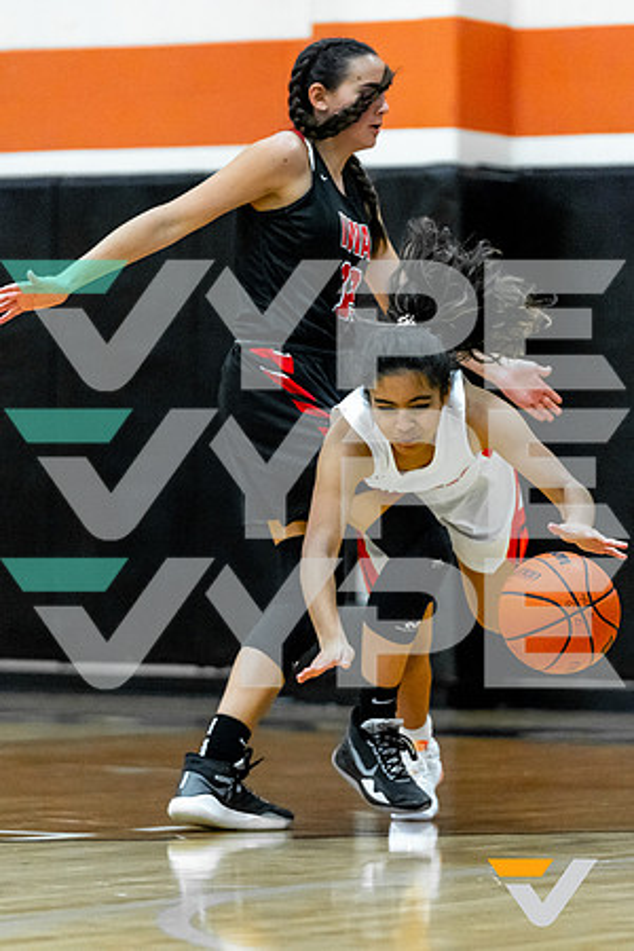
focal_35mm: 195
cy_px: 476
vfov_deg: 10.5
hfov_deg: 7.0
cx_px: 302
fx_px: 5151
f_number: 2.8
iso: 2000
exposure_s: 1/1250
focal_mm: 130
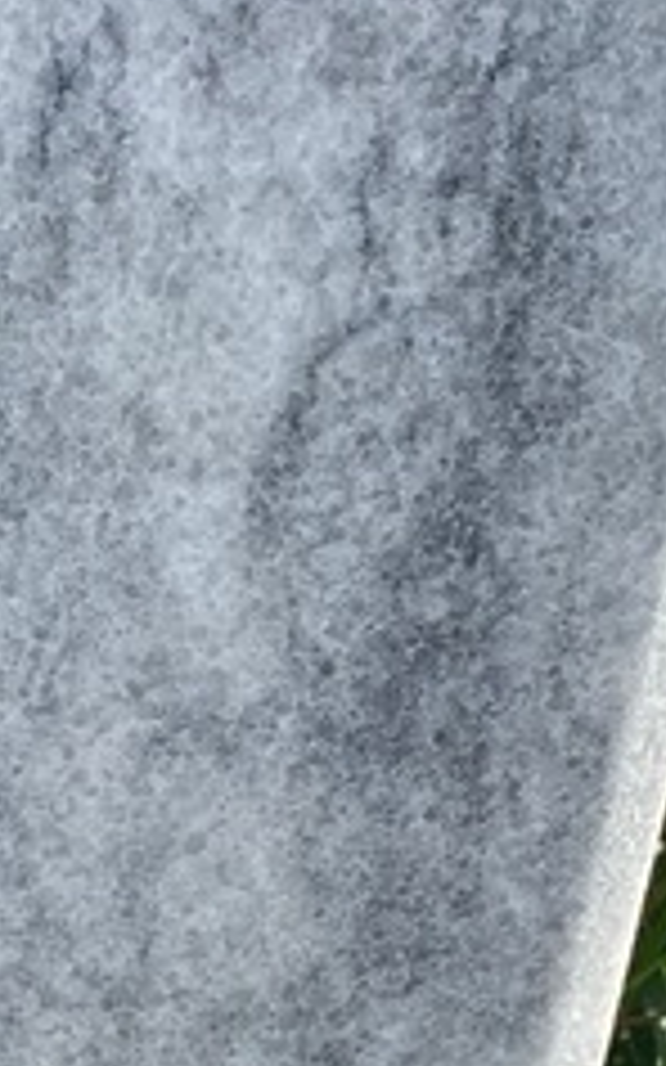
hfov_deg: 12.0
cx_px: -801
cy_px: 1097
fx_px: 2702
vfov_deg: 21.4
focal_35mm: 93
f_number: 1.8
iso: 32
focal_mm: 4.25
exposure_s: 1/1016
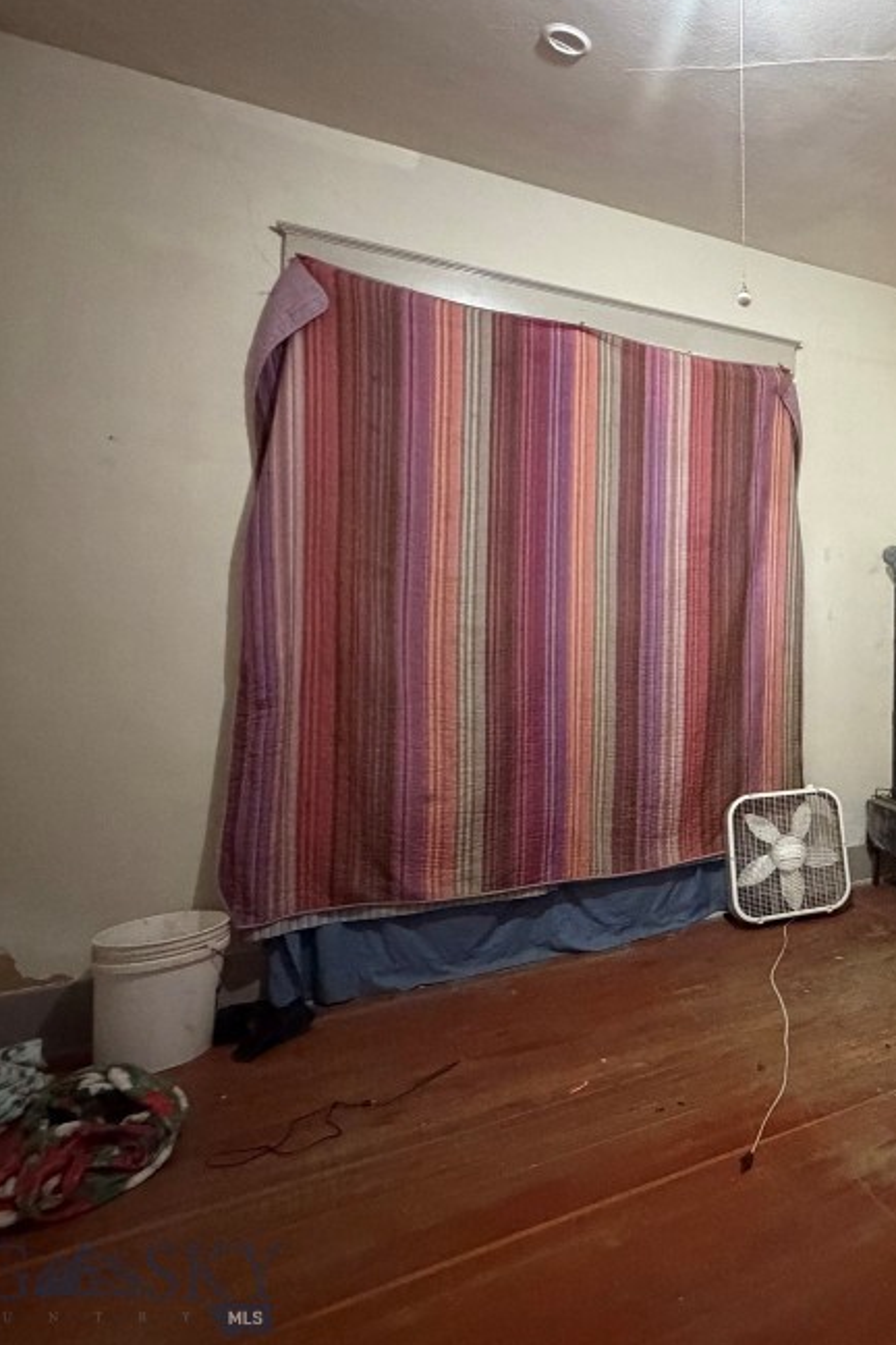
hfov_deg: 44.5
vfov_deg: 75.6
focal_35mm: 23
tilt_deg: +5.0
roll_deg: +0.2
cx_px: 944
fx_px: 859
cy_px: 565
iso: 1000
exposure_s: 1/40
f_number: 2.2
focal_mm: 2.22
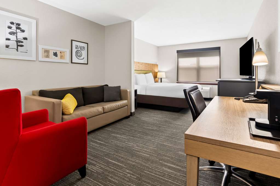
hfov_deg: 100.8
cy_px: 93
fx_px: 116
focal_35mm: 15
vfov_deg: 77.7
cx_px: 140
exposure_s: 1
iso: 320
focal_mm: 14.9
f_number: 8
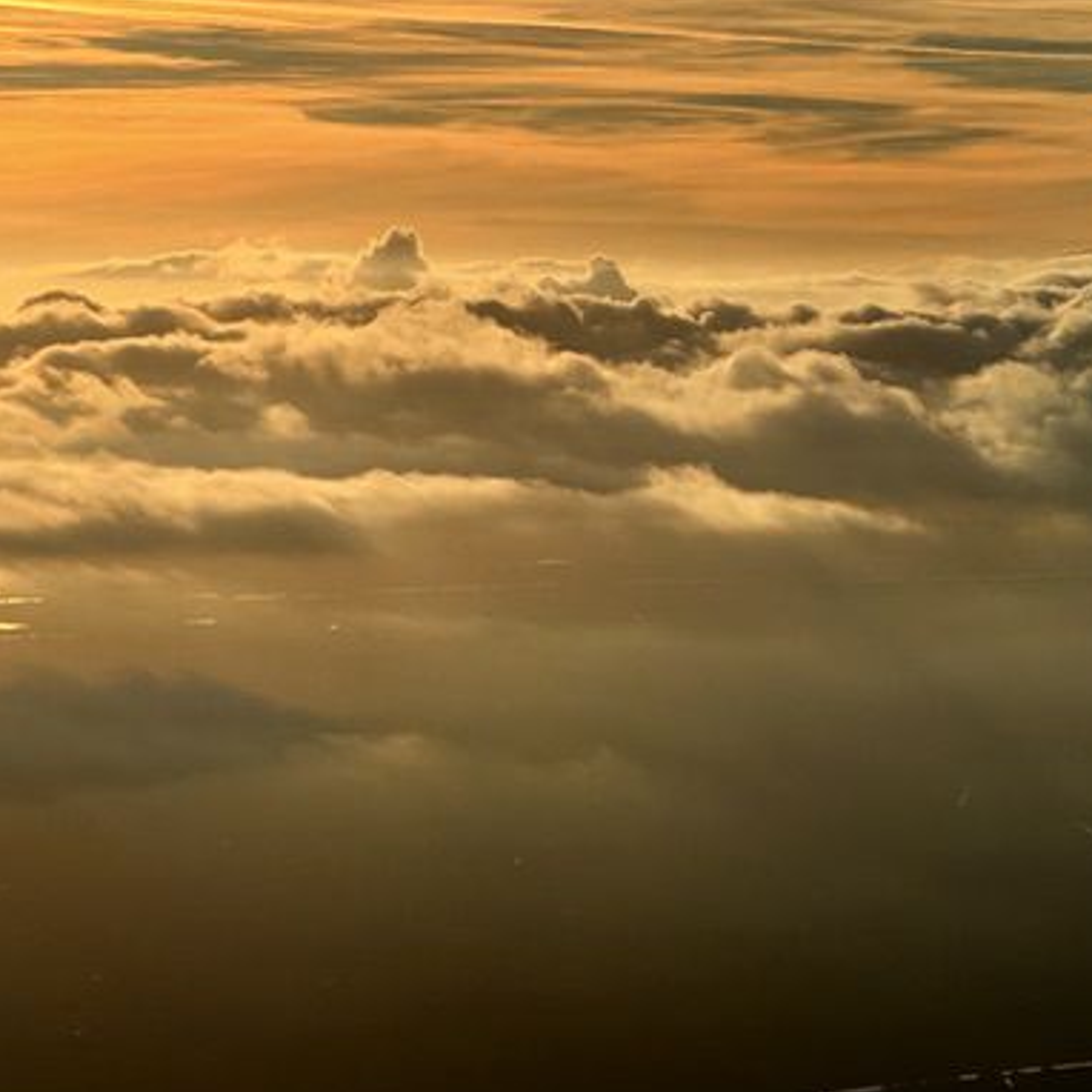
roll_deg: +0.8
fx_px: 6353
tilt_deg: +2.3
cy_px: 51
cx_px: 595
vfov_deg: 9.8
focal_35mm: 178
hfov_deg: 9.8
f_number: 2.8
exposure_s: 1/4065
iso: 20
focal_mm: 9
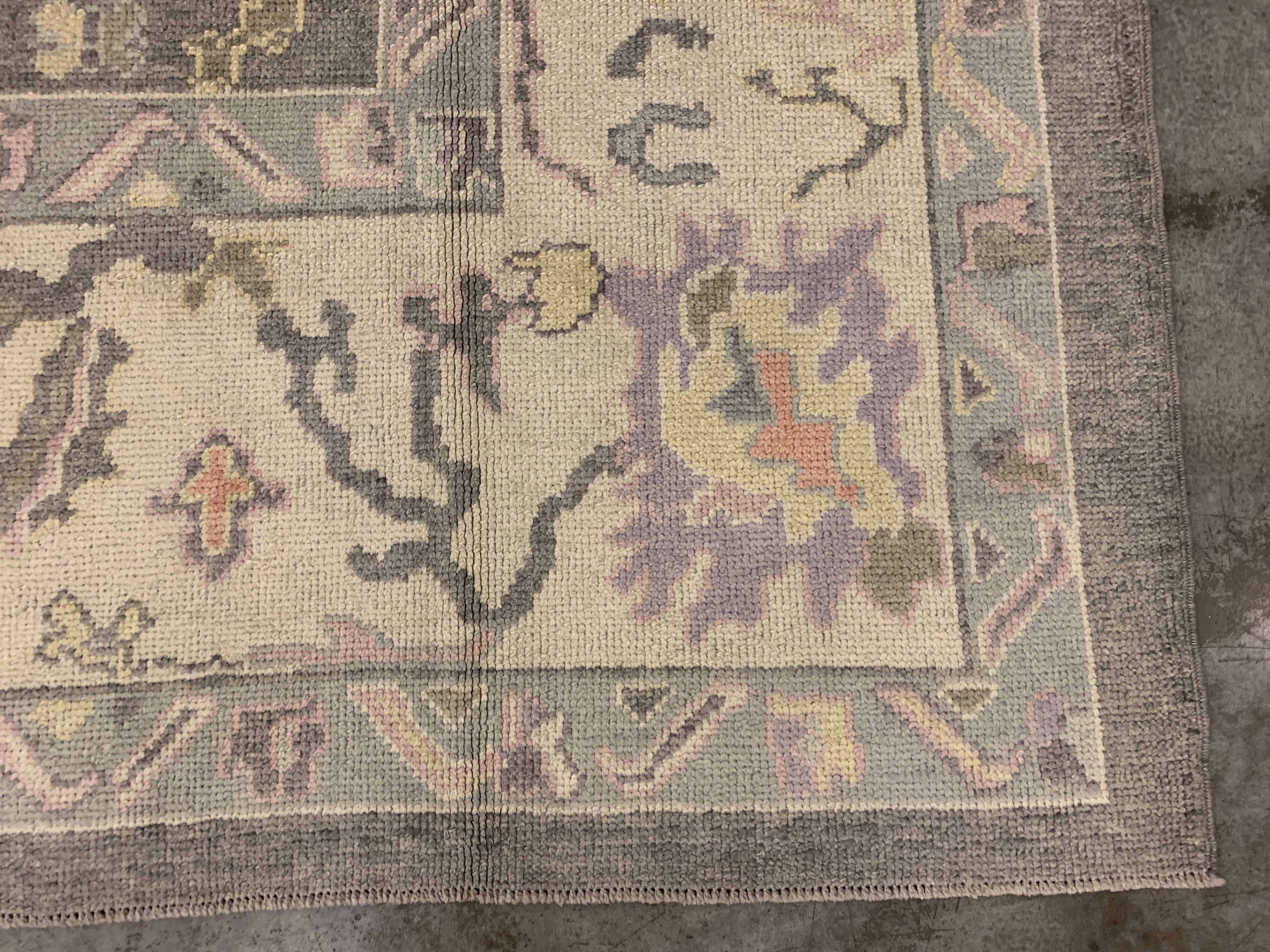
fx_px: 954
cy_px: 476
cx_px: 635
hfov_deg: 67.3
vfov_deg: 53.1
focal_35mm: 26
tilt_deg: -85.3
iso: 160
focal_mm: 4.25
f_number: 1.8
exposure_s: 1/60
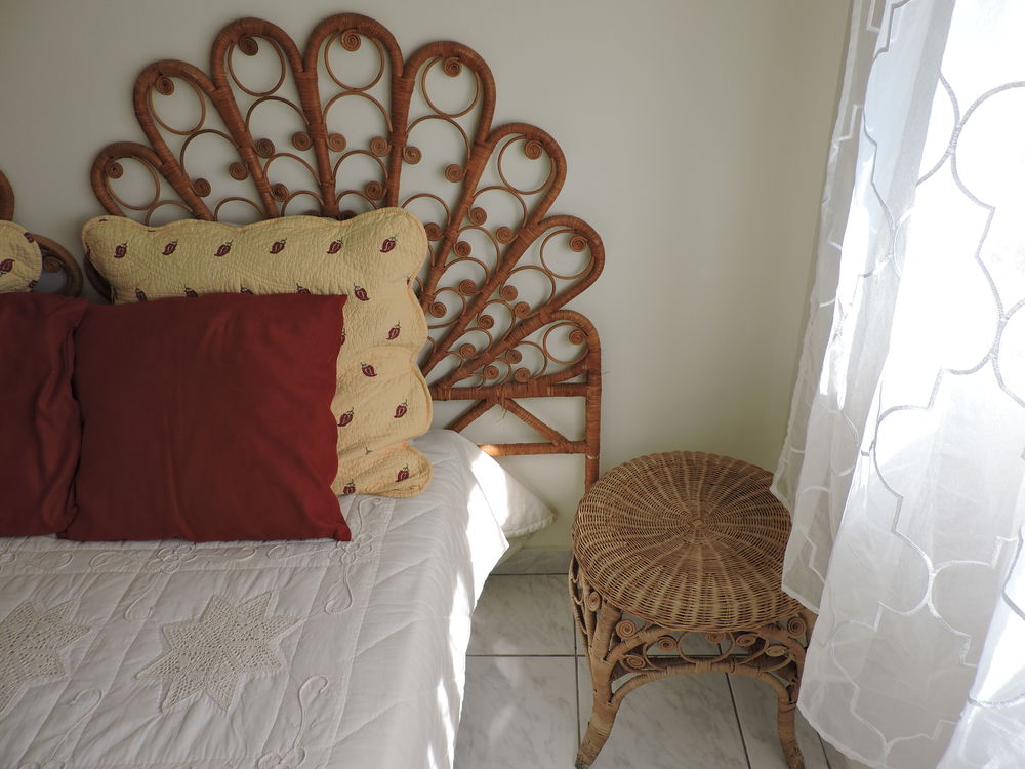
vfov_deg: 56.8
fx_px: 711
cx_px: 512
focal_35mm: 24
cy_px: 384
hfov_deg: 71.6
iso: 100
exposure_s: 1/160
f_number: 3
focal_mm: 4.3
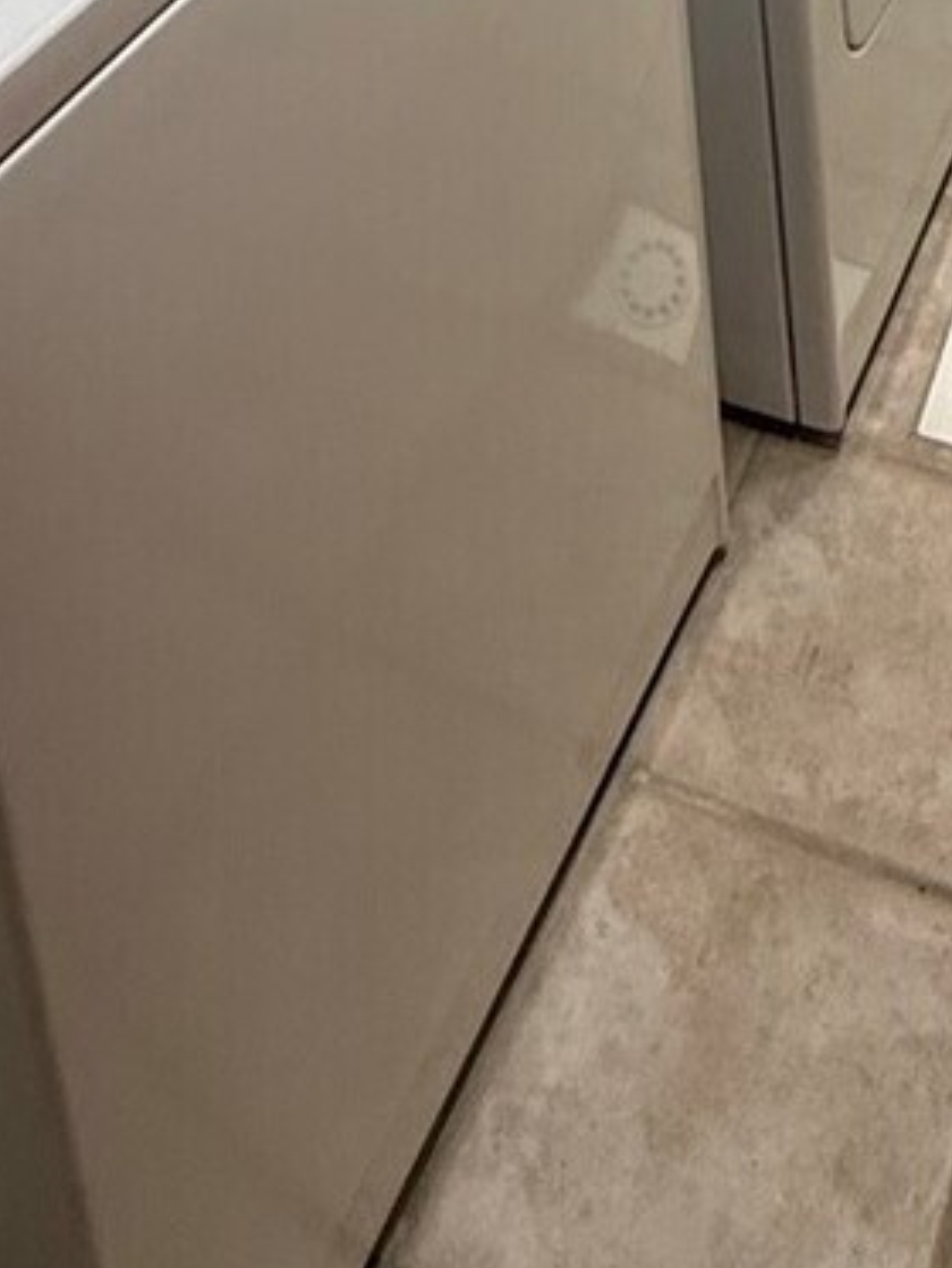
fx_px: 1979
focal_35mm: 54
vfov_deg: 24.3
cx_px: 728
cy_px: -799
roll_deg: +4.4
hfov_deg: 26.7
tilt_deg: -10.8
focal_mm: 2.22
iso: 125
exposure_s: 1/120
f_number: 2.2
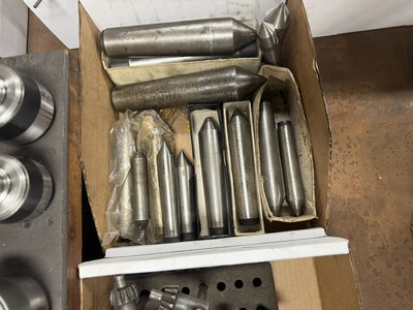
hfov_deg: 71.6
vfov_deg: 56.8
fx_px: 286
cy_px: 155
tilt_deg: -76.2
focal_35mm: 24
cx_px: 206
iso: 200
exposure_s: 1/60
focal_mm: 6.76
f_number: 1.78
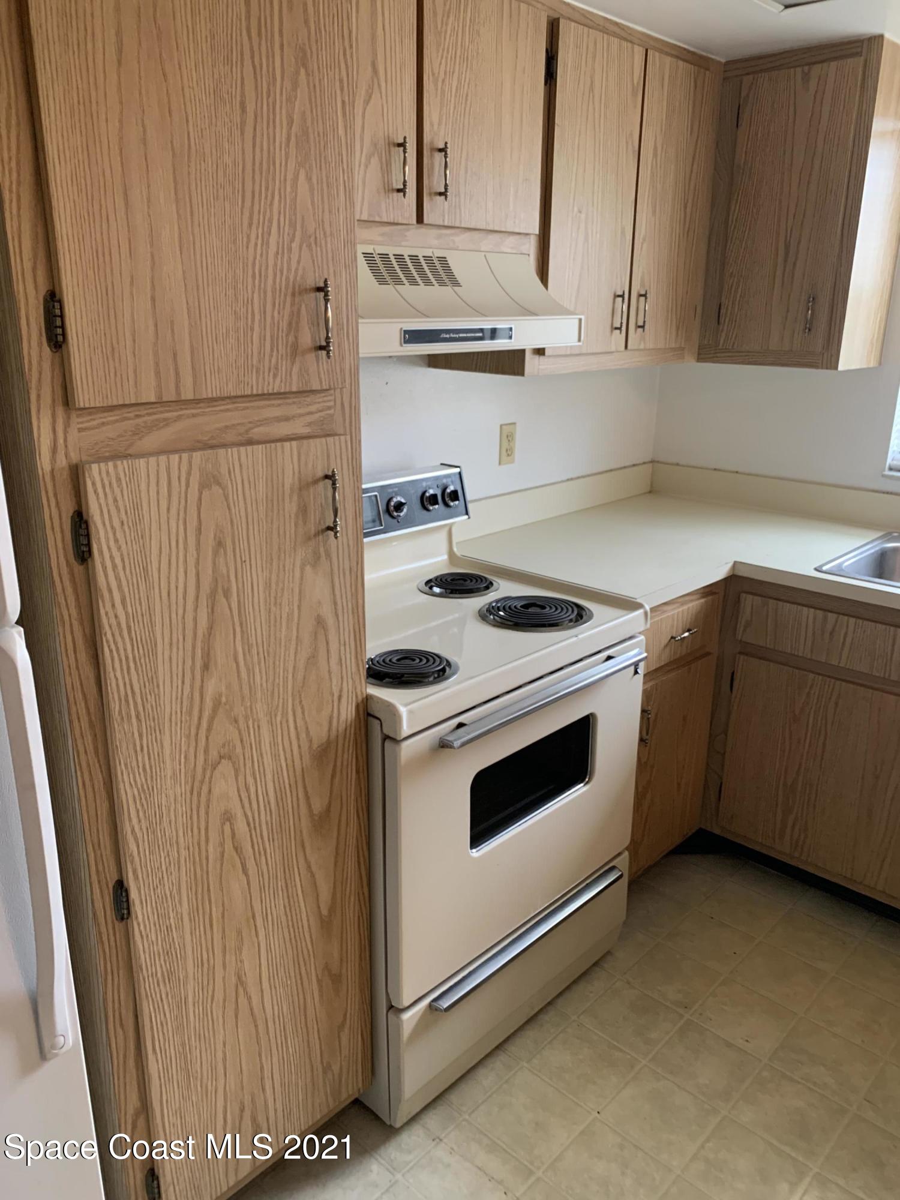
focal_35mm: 26
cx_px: 450
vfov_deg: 67.3
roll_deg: -1.3
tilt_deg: -16.0
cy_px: 600
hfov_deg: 53.1
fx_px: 901
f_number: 1.8
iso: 200
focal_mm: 4.25
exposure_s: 1/60
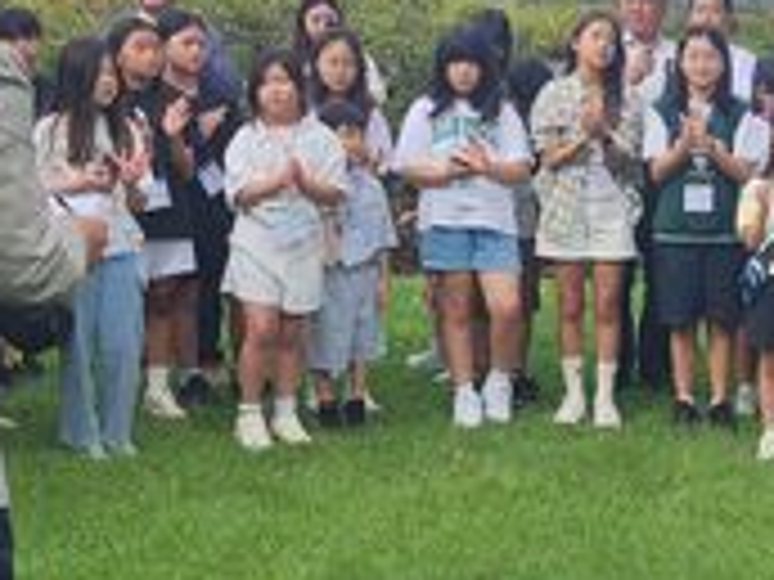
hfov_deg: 21.5
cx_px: 814
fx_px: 1945
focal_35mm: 87
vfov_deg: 17.0
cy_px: 348
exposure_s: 1/590
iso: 12
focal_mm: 6.4
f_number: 1.8
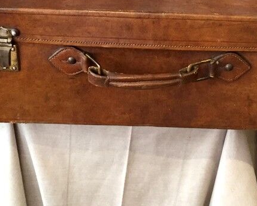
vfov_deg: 22.6
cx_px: 155
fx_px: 502
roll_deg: -1.8
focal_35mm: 66
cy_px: 24
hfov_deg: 28.6
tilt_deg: -23.7
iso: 250
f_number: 2.2
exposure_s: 1/33
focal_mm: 4.15
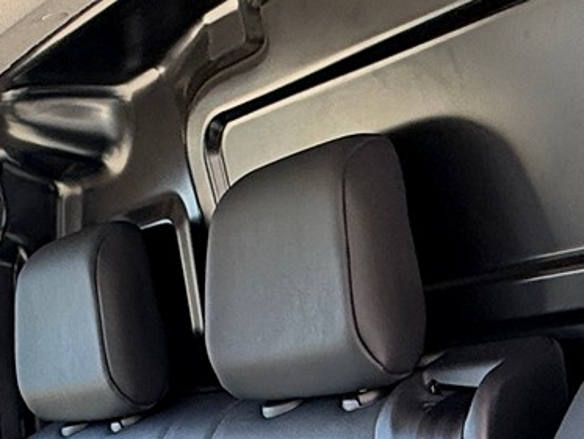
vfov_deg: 18.2
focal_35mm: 72
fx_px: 1215
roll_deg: +6.8
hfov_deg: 27.0
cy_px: 663
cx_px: 233
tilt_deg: -12.8
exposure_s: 1/119
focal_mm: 2.22
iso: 64
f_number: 2.2
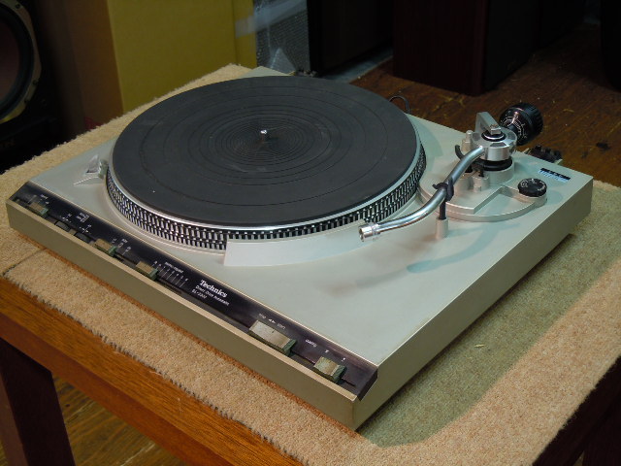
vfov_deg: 28.0
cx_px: 310
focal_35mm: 52
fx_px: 933
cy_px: 233
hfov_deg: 36.8
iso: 100
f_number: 3.9
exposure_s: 1/8
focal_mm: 9.3
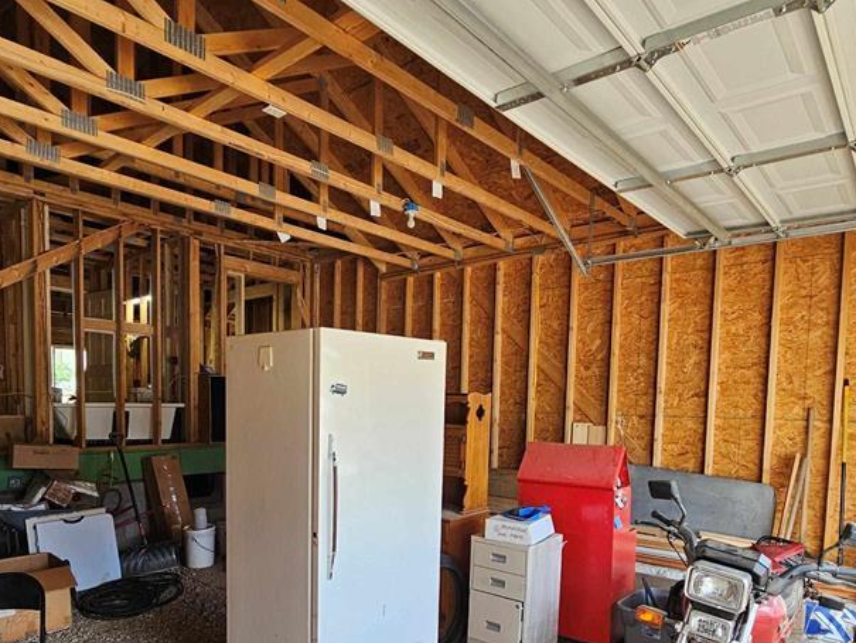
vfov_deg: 59.3
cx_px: 386
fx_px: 544
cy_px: 442
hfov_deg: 76.2
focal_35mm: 22
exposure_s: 1/359
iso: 200
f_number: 2.2
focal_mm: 2.2
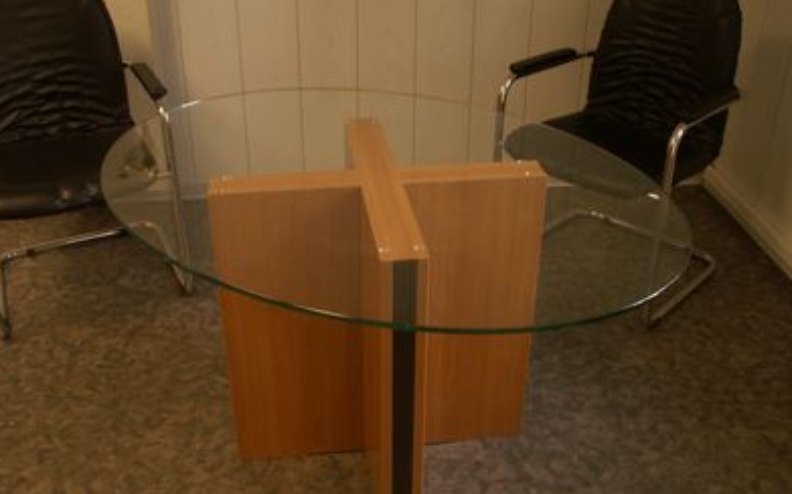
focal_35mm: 38
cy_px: 265
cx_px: 391
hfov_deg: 51.6
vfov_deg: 33.5
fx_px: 820
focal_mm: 5.86
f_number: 2.8
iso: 80
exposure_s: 1/40
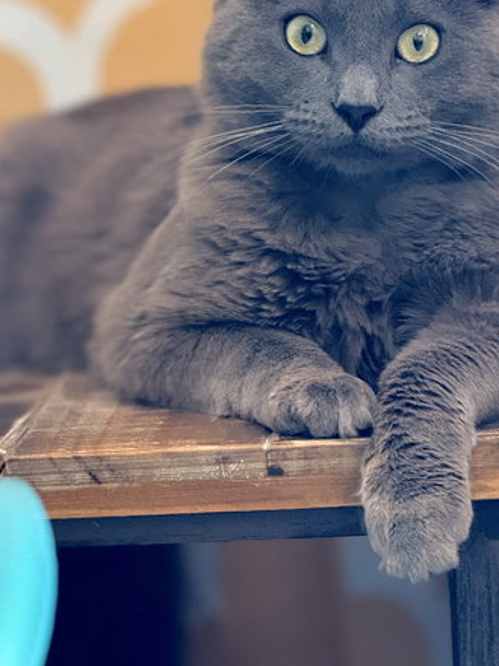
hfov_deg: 8.2
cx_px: 322
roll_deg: +2.2
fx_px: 3498
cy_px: 205
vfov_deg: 10.9
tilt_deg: -5.2
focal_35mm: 182
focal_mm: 15.66
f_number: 2.8
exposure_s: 1/59
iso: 640
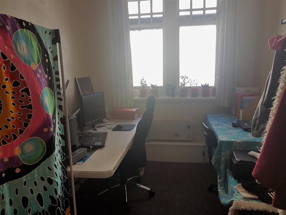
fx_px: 215
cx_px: 143
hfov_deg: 67.3
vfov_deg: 53.1
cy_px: 108
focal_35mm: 26
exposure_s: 1/237
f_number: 1.7
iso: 40
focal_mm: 4.2
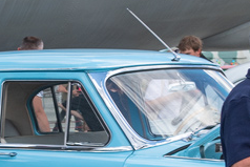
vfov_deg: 7.7
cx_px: -311
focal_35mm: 178
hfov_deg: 10.3
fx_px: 1237
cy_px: 152
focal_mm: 31
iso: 200
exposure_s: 1/500
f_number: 7.1
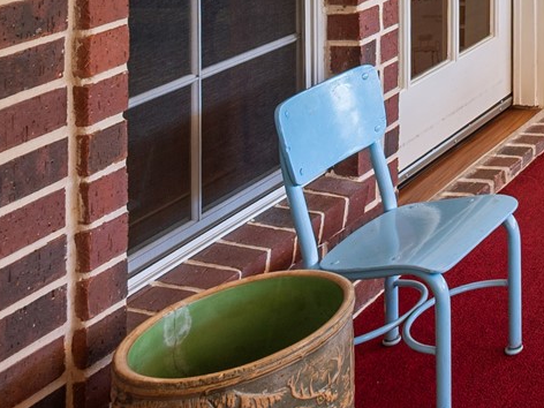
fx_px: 974
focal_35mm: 62
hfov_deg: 20.9
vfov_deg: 18.8
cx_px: 990
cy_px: -304
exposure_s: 1/4
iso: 250
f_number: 8
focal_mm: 14
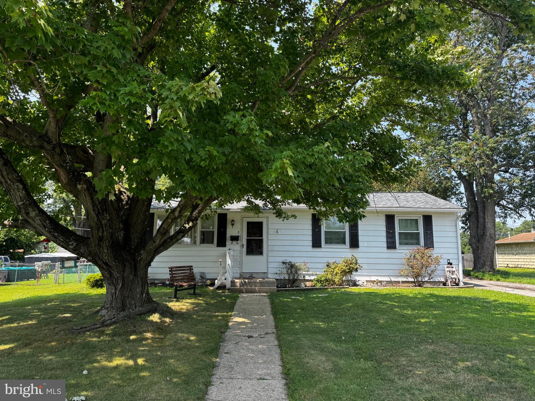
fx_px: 371
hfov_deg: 71.6
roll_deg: -0.2
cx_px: 268
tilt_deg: +8.7
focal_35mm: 24
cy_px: 200
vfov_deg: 56.8
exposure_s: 1/723
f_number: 1.78
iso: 80
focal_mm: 6.76
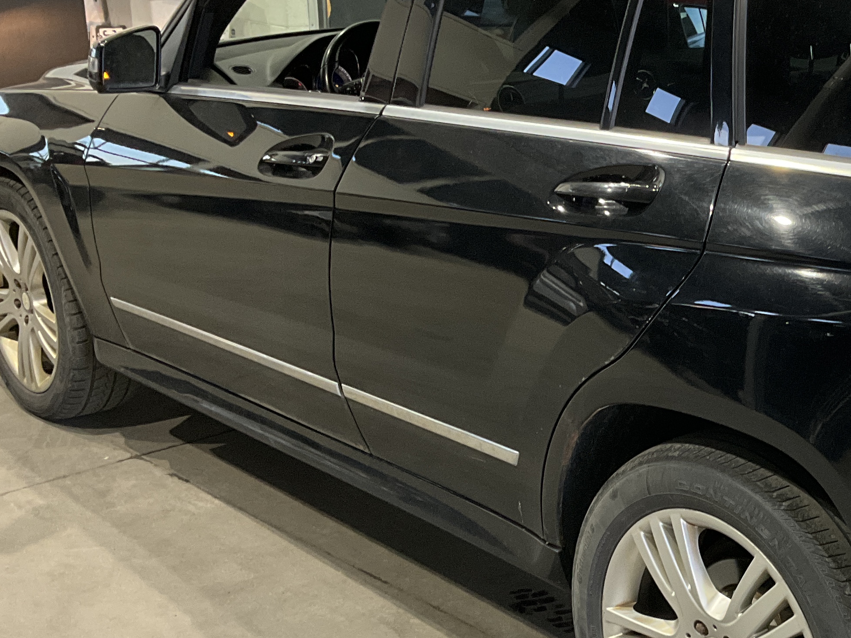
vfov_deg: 24.4
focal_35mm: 60
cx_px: 775
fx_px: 1475
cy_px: 391
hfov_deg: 30.7
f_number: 1.8
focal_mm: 3
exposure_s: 1/60
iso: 160
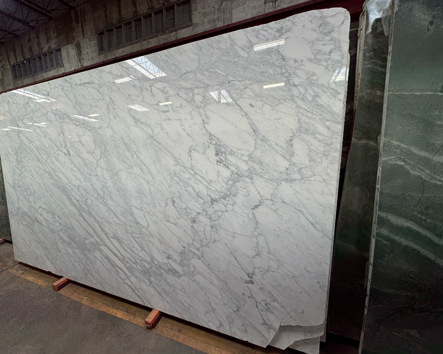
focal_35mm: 15
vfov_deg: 84.0
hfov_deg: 96.6
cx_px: 203
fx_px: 197
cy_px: 181
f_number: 2.2
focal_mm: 2.22
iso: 64
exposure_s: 1/120
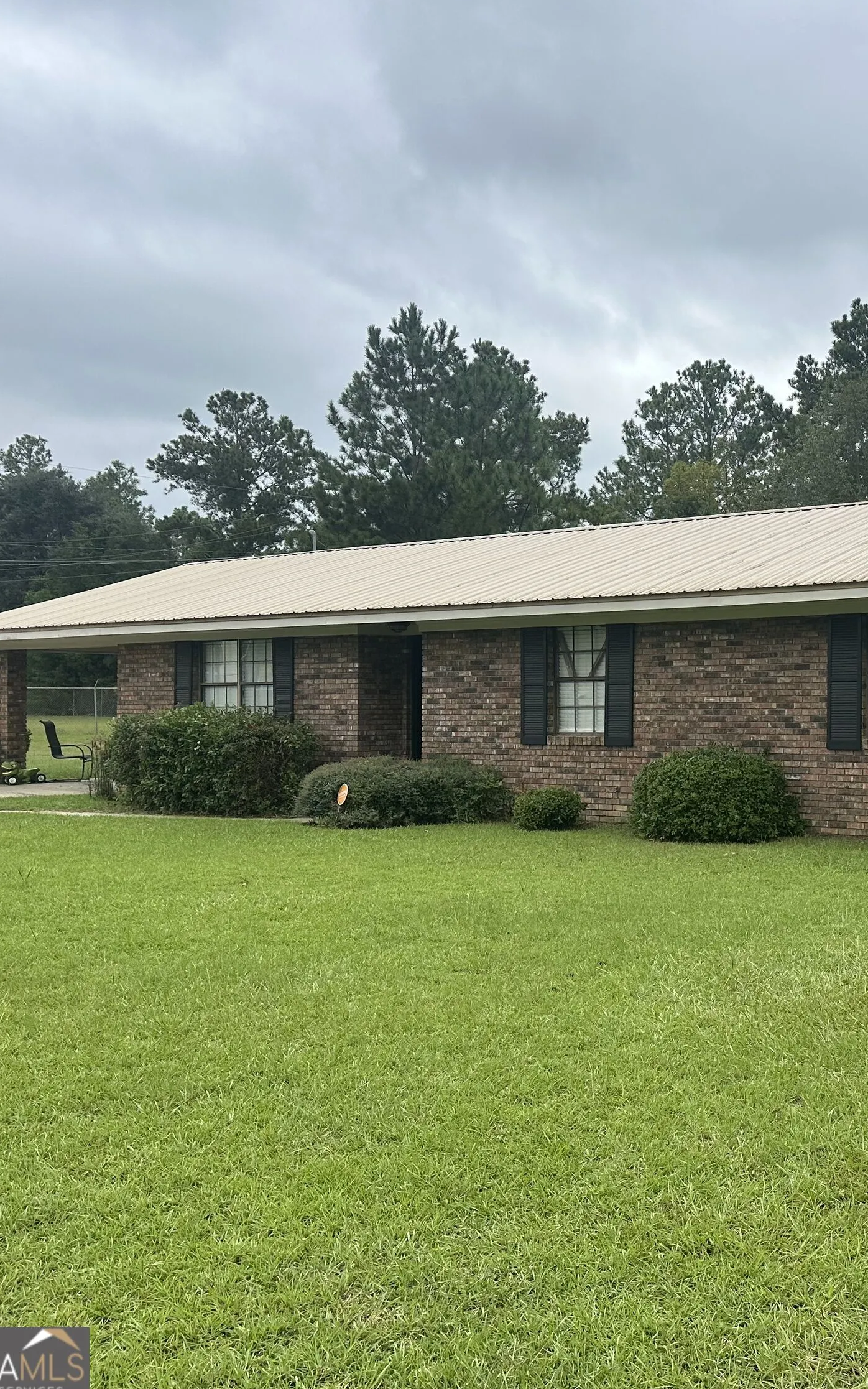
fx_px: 1324
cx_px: 830
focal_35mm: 35
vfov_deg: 55.3
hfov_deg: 33.7
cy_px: 682
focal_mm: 6.86
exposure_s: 1/1289
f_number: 1.78
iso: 80
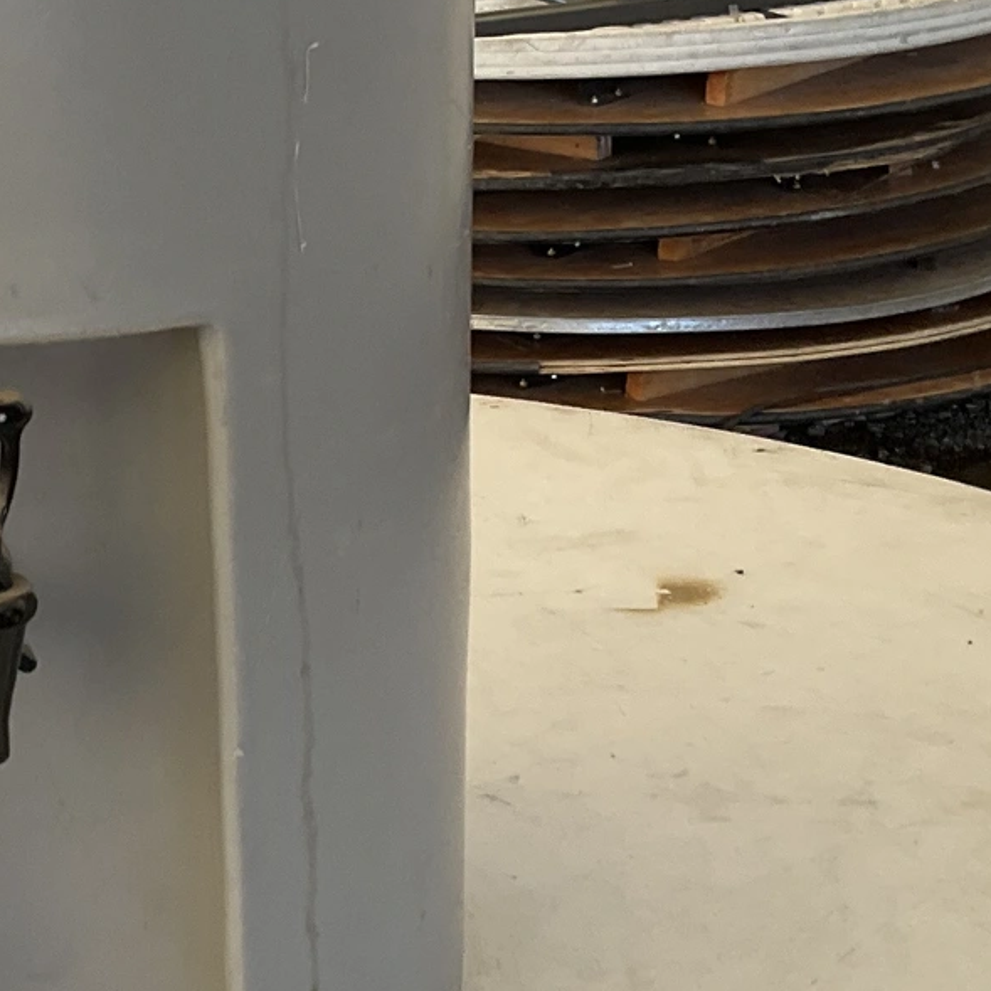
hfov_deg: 19.1
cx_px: -111
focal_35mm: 87
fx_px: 2818
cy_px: 348
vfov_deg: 19.9
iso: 25
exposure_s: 1/122
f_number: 1.8
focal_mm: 3
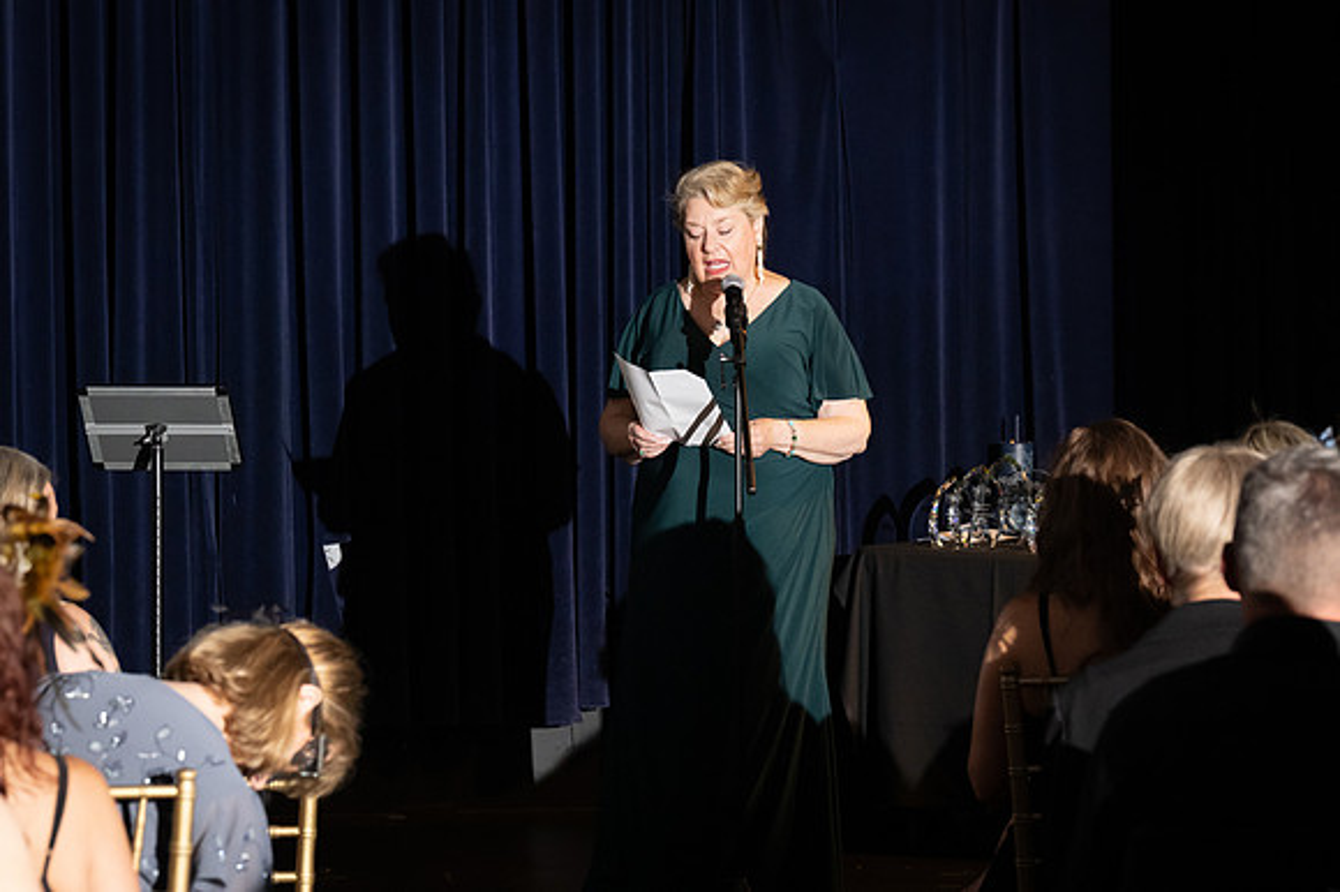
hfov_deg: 15.1
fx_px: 5059
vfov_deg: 10.1
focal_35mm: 136
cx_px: 670
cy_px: 446
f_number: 4.5
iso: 2500
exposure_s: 1/200
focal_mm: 91
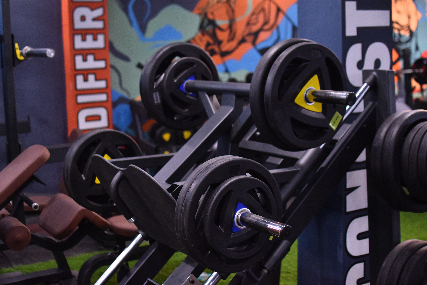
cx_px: 214
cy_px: 142
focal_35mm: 52
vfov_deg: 25.8
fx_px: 623
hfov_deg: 37.9
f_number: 1.8
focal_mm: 35
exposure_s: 1/160
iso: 800
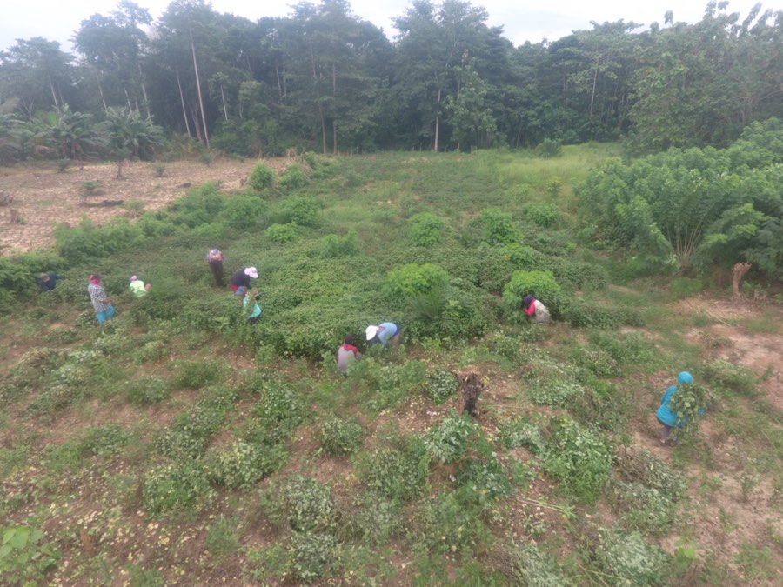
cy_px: 294
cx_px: 392
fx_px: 452
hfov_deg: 81.7
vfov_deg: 66.0
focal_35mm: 20
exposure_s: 1/218
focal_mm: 3.61
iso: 100
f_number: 2.8
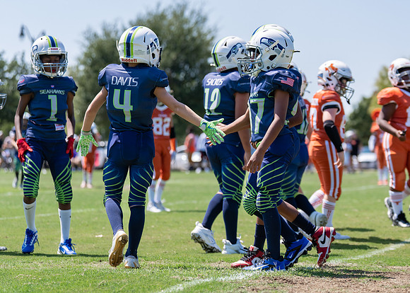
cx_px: 253
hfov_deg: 16.8
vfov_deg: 12.0
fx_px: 1389
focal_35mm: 119
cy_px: 135
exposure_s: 1/1250
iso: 100
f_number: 3.2
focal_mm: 95
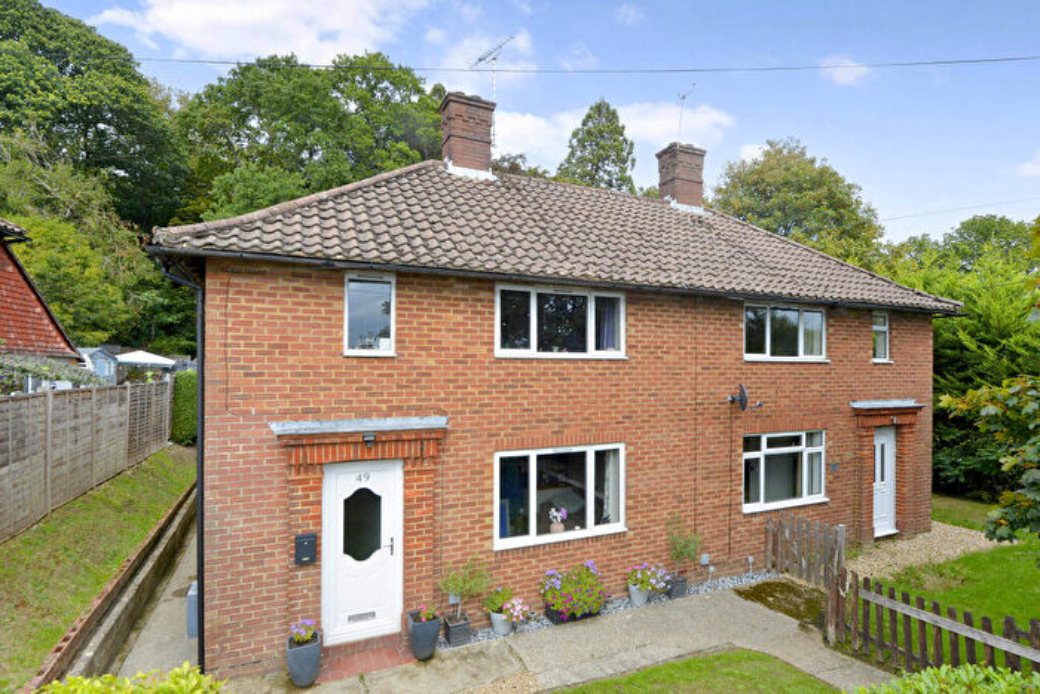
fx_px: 462
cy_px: 347
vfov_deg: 73.8
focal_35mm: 16
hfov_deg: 96.7
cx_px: 520
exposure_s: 1/80
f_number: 14
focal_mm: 16
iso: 400
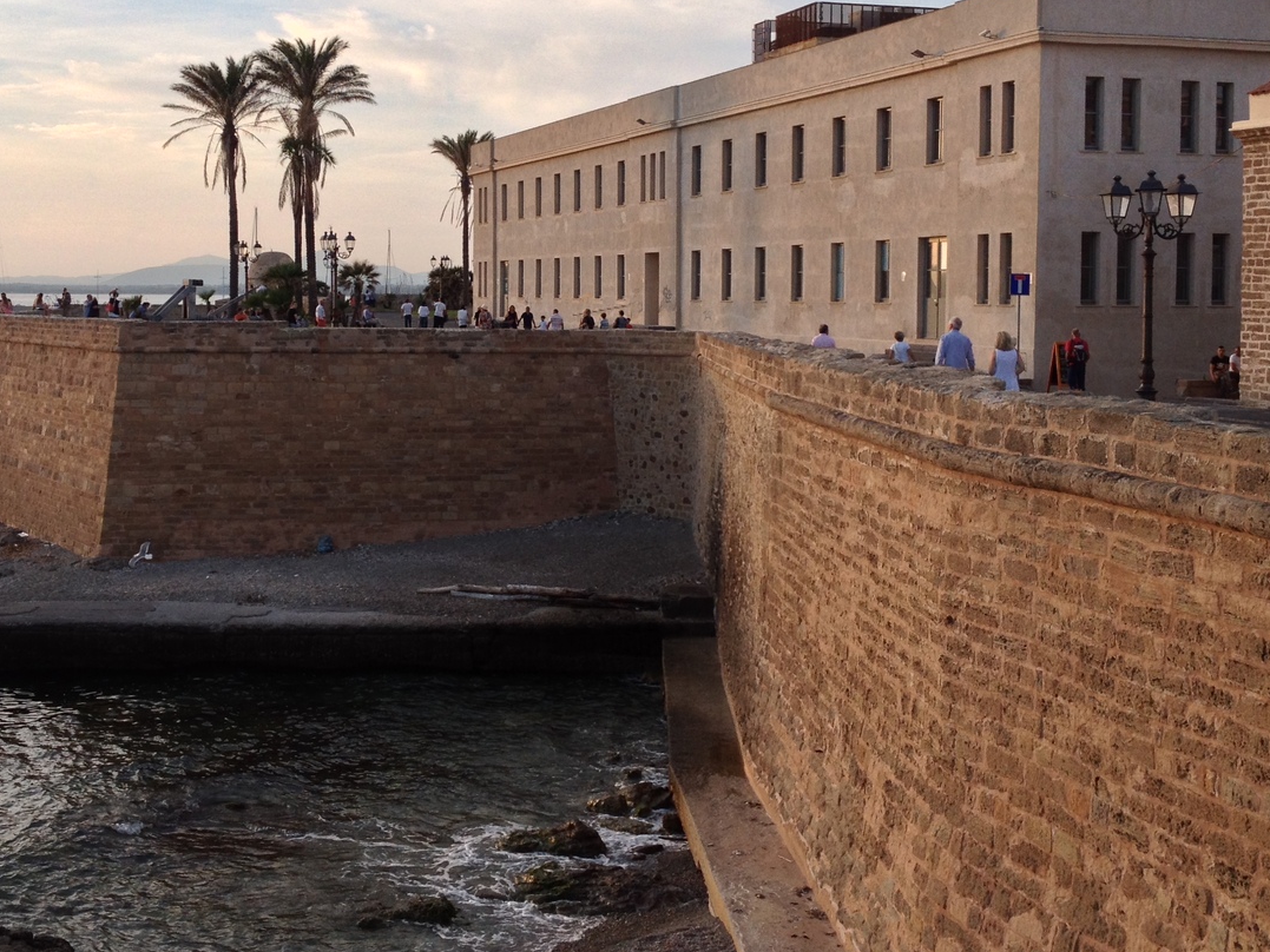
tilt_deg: -5.2
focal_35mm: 52
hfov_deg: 36.7
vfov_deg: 27.9
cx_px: 505
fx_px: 1908
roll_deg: +0.0
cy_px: 356
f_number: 2.4
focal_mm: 4.28
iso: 50
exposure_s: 1/484
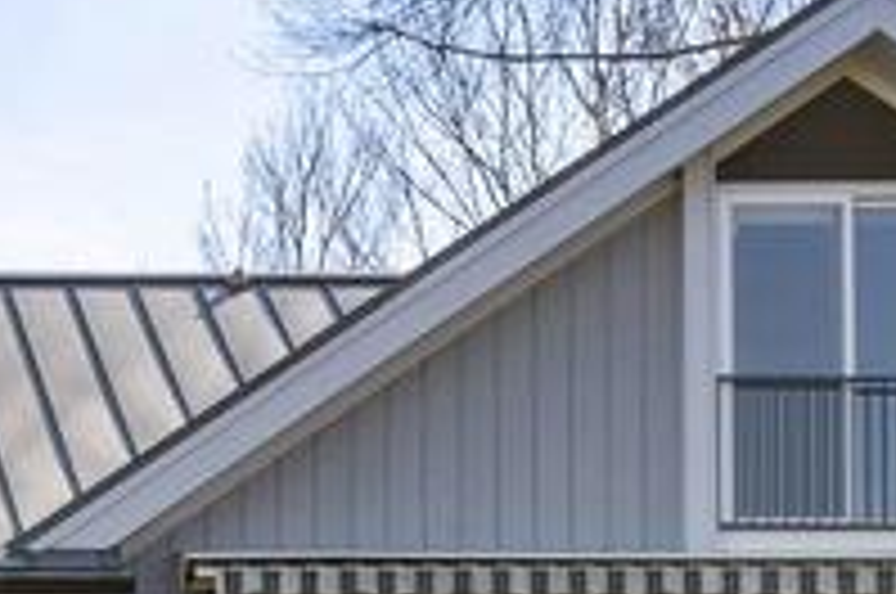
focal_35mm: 165
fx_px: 4100
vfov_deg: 8.1
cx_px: -90
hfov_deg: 12.3
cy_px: 889
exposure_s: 1/200
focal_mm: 32
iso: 200
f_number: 11
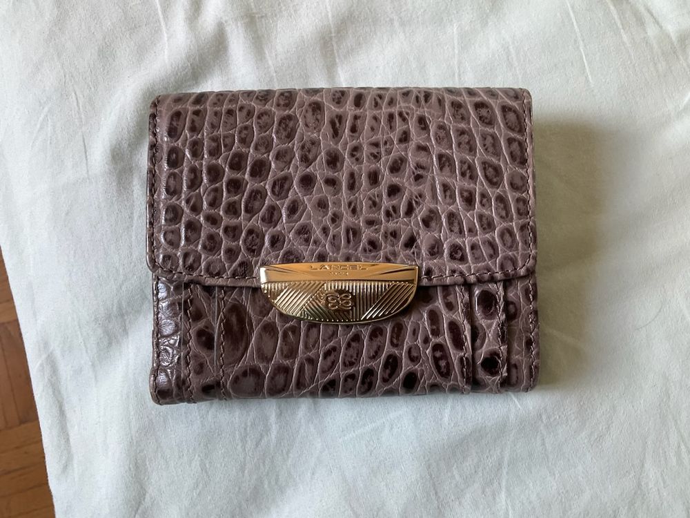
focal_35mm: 29
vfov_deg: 48.2
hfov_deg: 61.7
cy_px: 259
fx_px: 578
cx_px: 345
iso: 80
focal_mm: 3
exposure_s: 1/60
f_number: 1.8
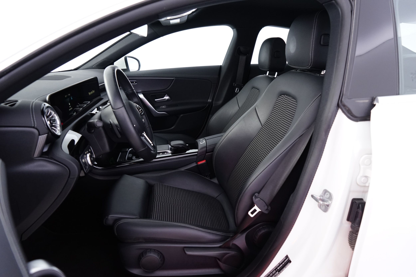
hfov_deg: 73.7
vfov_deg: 53.1
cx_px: 208
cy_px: 138
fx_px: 277
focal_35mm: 24
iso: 1600
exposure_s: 1/8
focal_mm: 24
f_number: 5
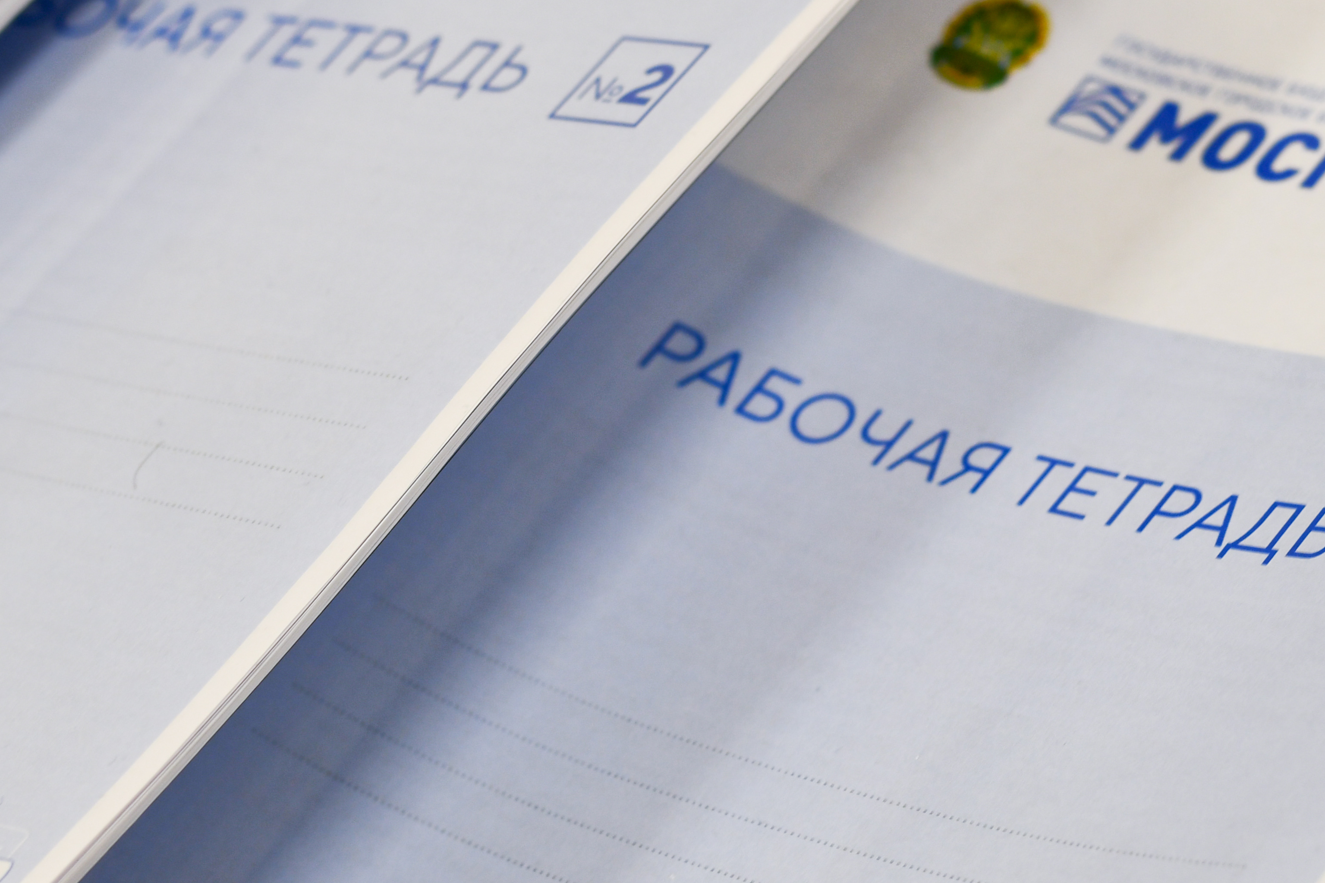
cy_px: 422
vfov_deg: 10.1
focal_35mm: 136
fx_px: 5005
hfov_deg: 15.0
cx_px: 997
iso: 200
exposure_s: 1/60
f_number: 4
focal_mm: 50
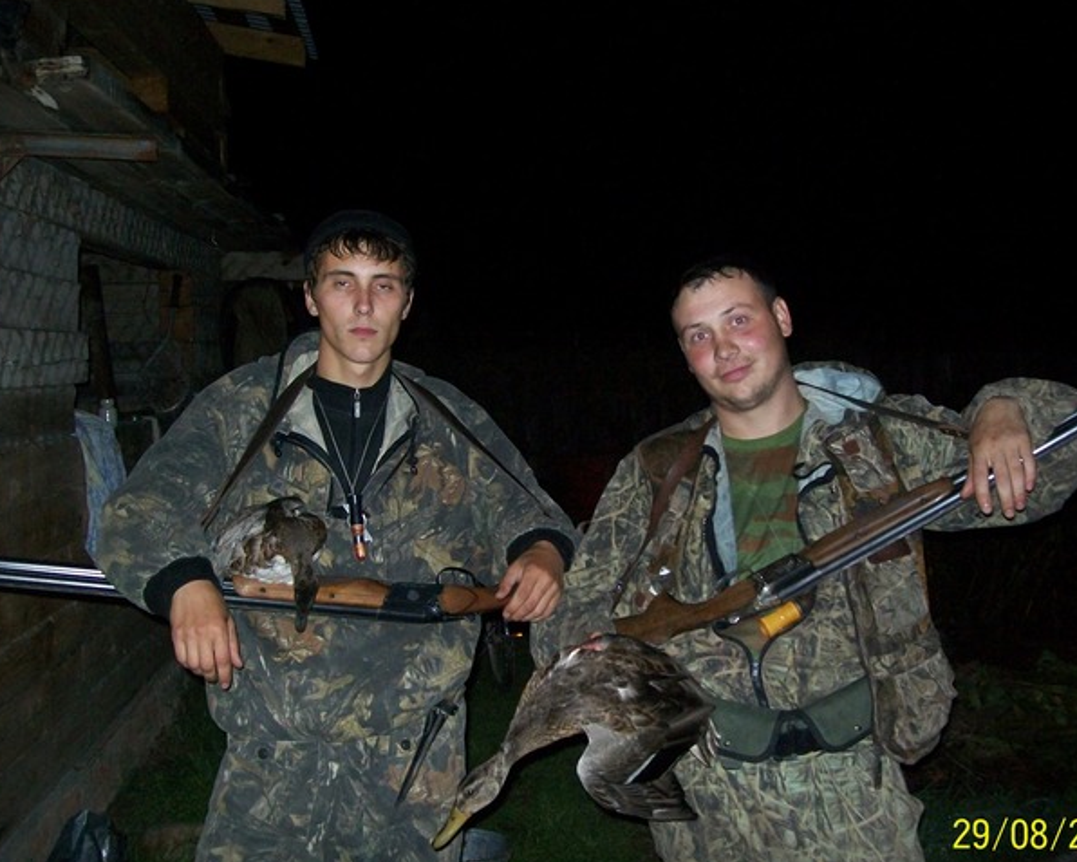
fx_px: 1243
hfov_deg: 46.8
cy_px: 465
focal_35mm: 39
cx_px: 576
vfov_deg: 38.2
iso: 160
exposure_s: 1/60
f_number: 2.7
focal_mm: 6.1
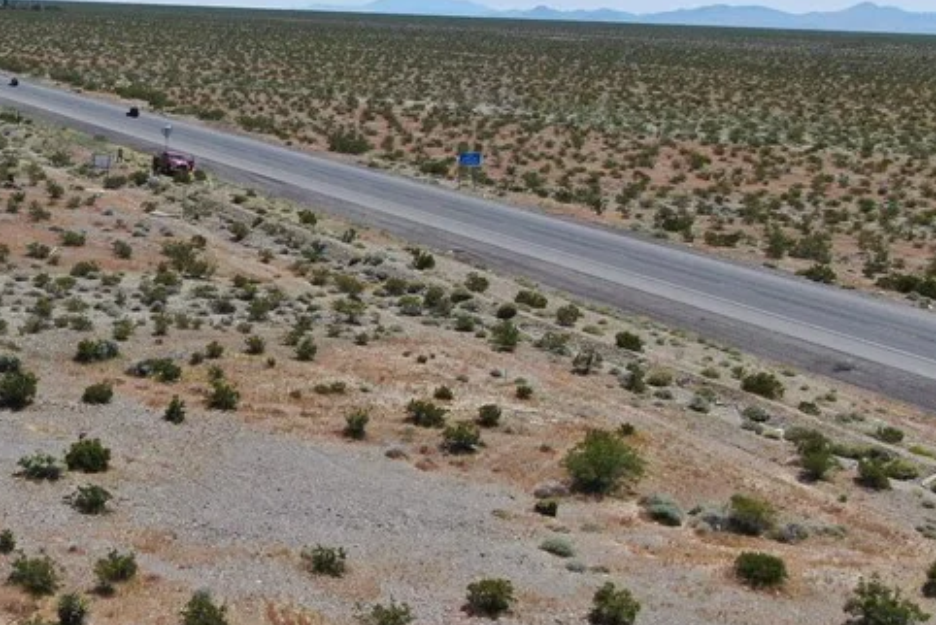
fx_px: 1379
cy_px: 338
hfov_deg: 34.6
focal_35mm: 53
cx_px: 33
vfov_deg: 25.5
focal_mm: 4.39
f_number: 2.8
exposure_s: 1/2000
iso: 110
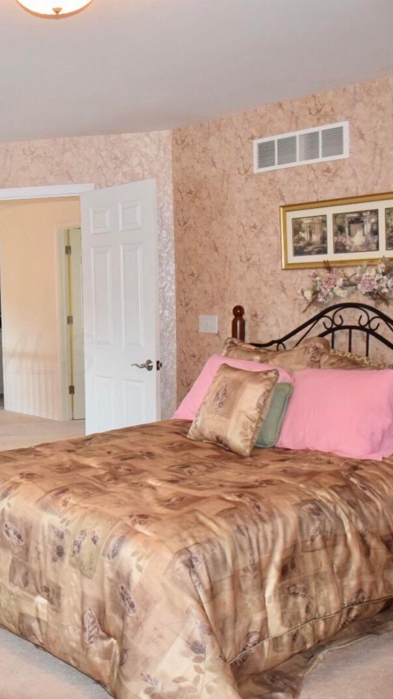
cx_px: -11
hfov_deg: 26.1
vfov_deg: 47.4
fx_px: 797
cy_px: 353
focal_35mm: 43
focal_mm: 18
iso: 800
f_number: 4
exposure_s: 1/60
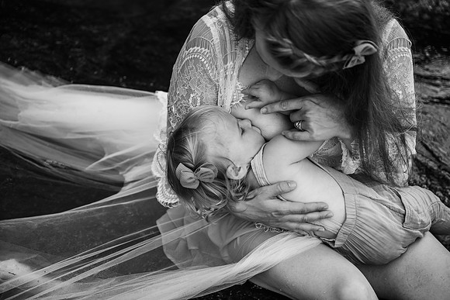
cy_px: 150
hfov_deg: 39.6
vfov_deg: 27.0
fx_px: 625
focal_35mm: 50
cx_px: 225
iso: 500
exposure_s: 1/1000
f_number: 2.8
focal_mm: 50
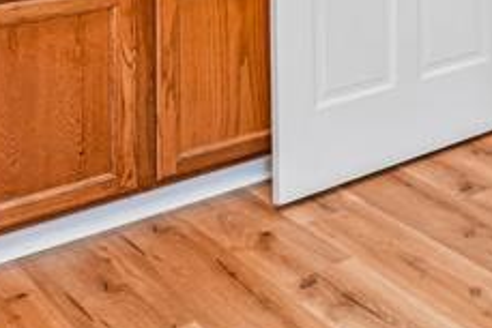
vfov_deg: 17.5
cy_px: -214
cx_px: 761
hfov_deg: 23.4
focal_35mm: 67
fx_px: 916
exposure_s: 1/10
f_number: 8
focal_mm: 10
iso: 400
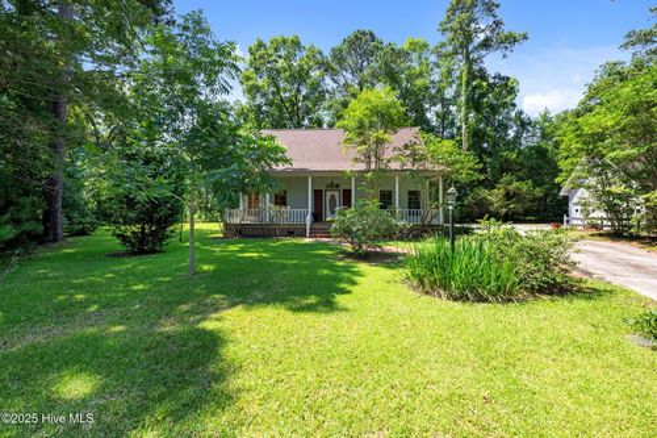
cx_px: 328
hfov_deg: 104.3
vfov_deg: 81.2
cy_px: 219
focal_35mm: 14
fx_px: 255
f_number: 9
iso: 200
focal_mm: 14
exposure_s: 1/125
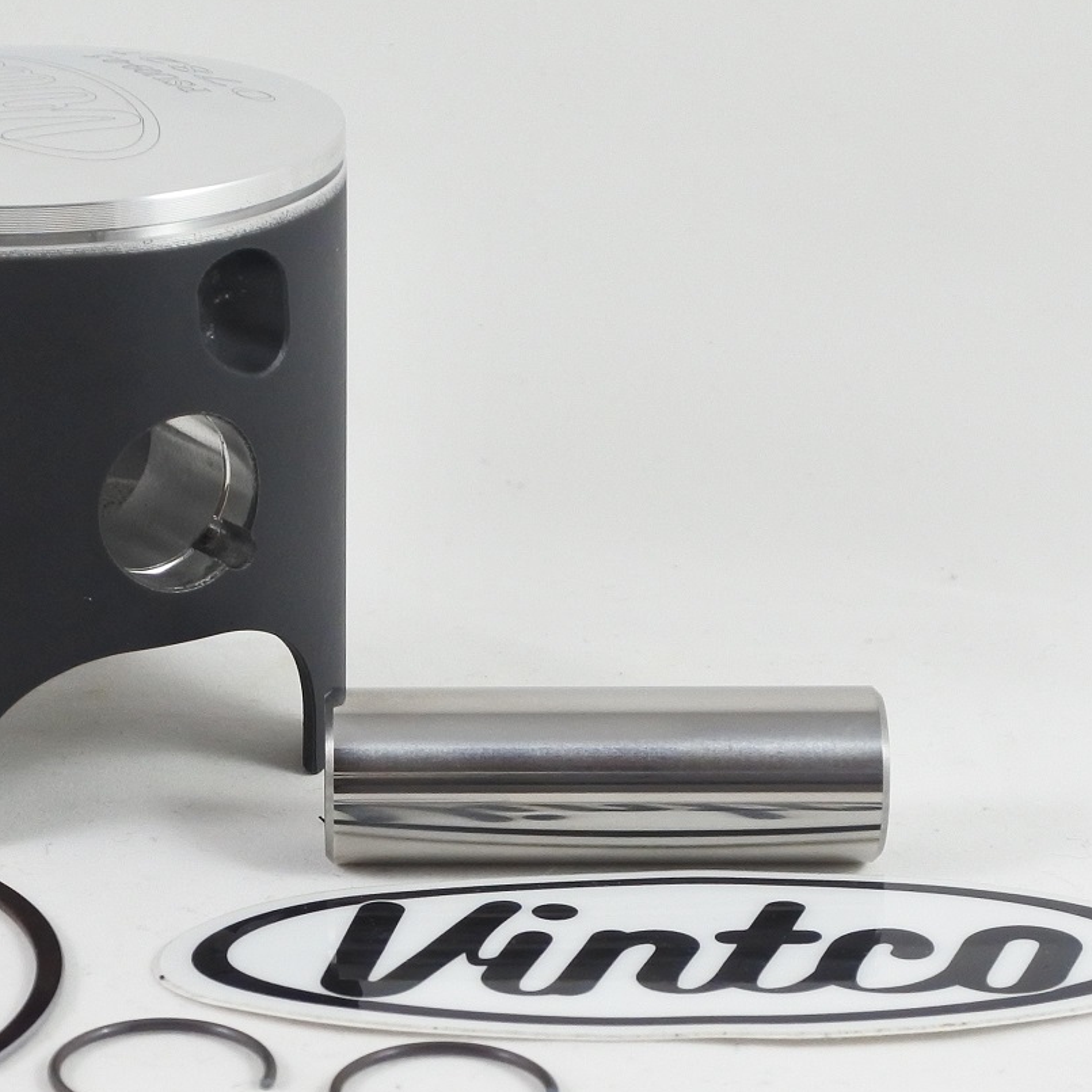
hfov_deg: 21.8
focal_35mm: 78
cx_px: 144
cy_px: 589
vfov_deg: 22.2
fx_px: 2784
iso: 500
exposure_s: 1/125
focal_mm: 15
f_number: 4.2
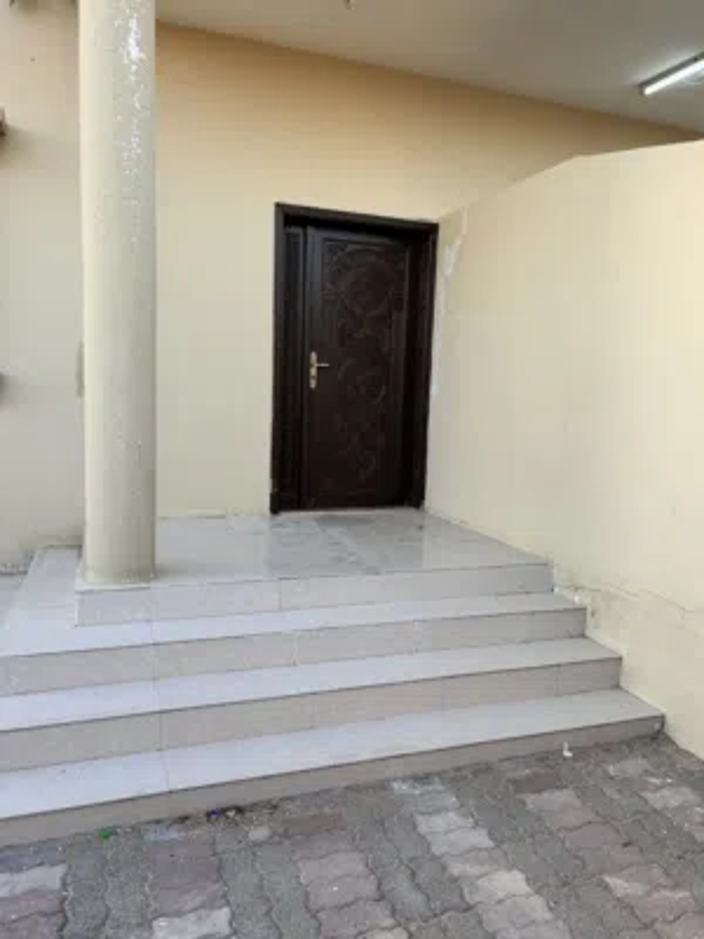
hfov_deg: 53.1
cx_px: 352
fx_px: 705
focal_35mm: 26
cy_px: 470
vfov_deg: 67.3
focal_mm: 5.7
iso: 50
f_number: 1.5
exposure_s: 1/227
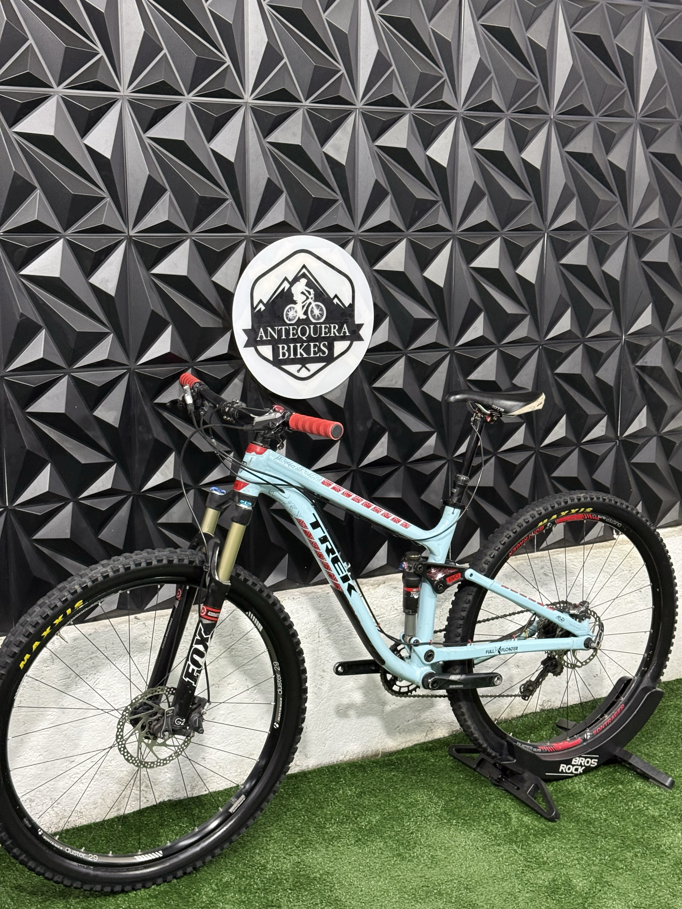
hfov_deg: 30.3
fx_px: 1261
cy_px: 454
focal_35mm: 48
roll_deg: -1.0
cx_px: 341
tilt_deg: -12.9
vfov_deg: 39.7
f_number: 1.78
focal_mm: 6.76
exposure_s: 1/60
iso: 200
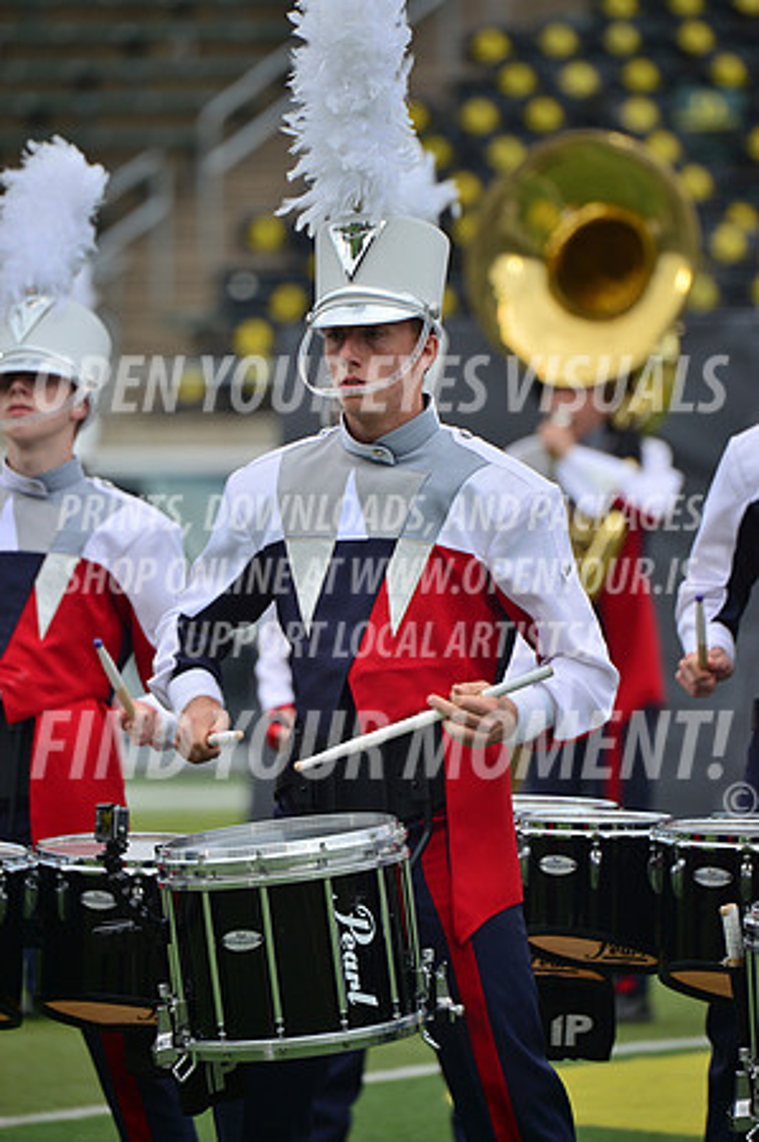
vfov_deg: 5.2
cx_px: 380
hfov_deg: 3.4
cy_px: 571
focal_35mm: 400
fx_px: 12678
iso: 200
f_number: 5.6
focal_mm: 400
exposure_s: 1/800
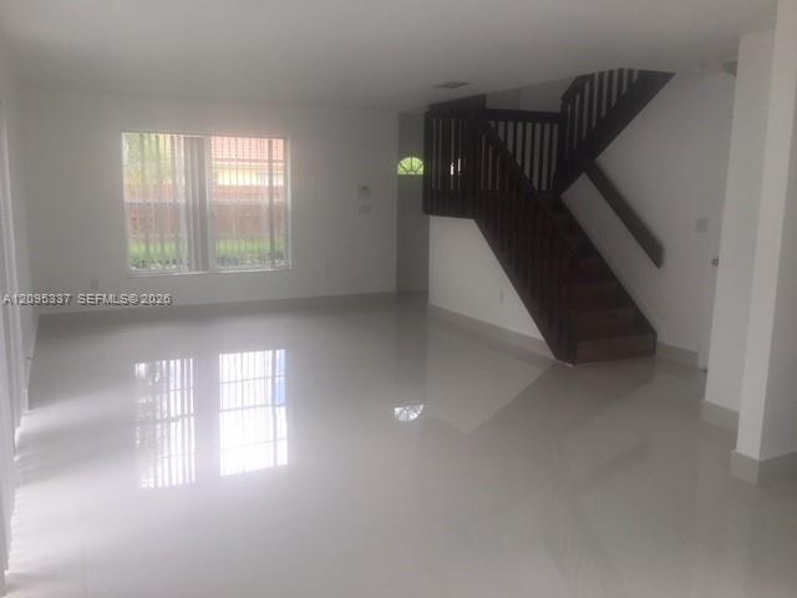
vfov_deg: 48.2
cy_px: 299
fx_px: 668
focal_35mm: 29
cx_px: 398
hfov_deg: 61.7
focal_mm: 4.15
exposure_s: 1/120
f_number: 2.2
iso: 32
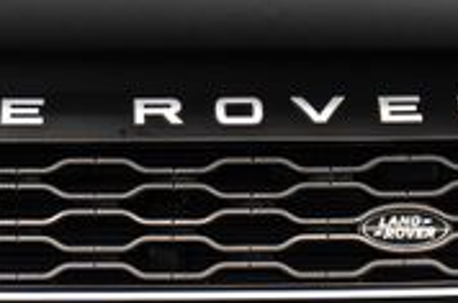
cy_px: 327
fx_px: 4864
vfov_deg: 3.6
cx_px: 123
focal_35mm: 383
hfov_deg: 5.4
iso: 640
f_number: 5.6
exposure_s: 1/50
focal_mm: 60
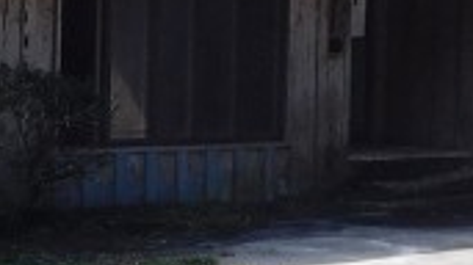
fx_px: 2457
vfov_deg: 6.2
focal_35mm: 196
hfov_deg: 11.0
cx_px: 144
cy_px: 163
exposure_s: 1/800
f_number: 3.2
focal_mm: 5.3
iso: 125
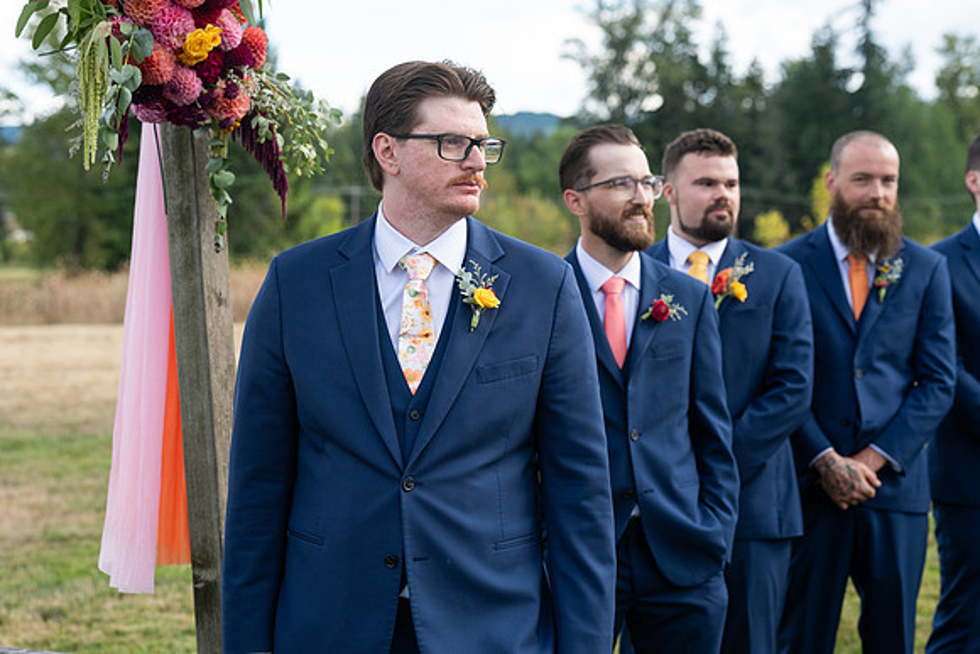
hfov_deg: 28.8
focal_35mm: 70
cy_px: 327
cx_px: 490
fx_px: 1906
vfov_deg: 19.5
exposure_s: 1/640
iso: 400
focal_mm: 70
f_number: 4.5
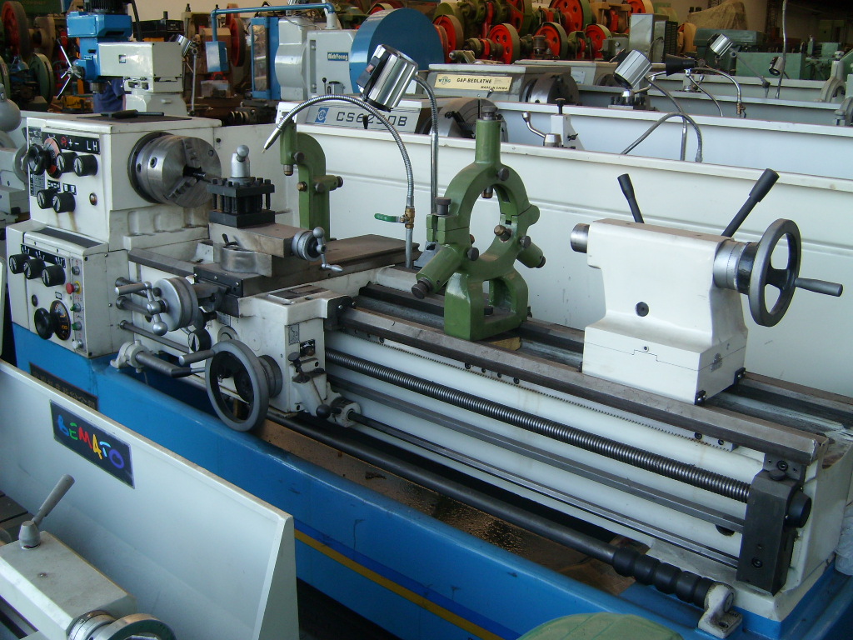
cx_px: 426
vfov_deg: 40.7
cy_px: 320
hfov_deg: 52.6
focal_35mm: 35
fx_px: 862
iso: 50
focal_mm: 5.8
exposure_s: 1/125
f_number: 2.8
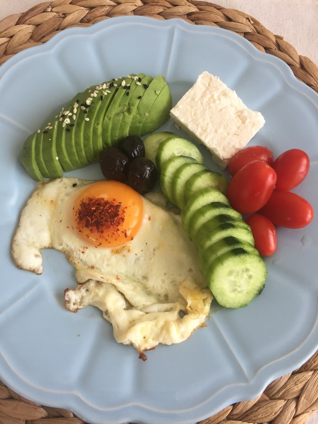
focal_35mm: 29
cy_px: 212
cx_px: 159
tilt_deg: -71.0
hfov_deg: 48.2
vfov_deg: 61.7
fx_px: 355
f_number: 2.2
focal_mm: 4.15
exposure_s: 1/33
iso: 32
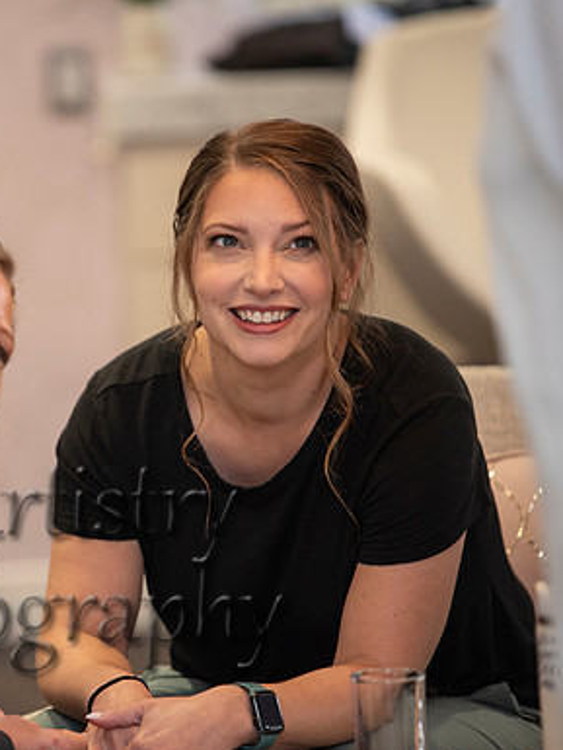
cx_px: 39
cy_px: 375
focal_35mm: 290
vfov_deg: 6.8
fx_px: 6285
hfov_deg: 5.1
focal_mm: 200
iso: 640
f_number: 2.8
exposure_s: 1/200
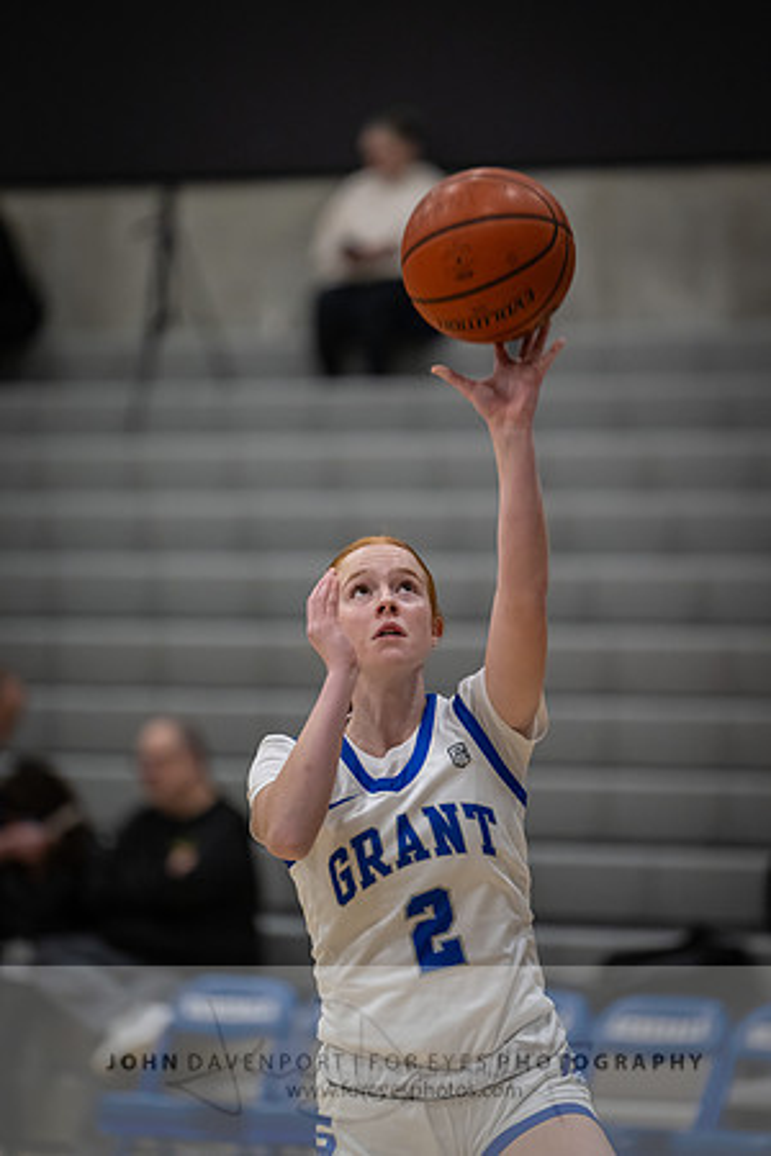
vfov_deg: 10.3
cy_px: 578
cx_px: 386
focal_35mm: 200
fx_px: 6424
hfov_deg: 6.9
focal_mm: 200
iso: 2800
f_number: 2.8
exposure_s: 1/640
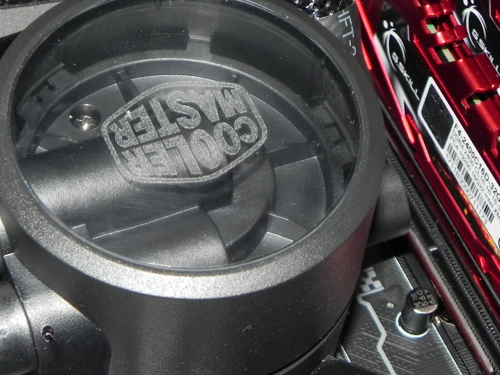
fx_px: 1560
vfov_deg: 13.6
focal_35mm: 108
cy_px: 330
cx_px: 140
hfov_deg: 18.1
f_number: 3.5
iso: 160
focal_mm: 10.3
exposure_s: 1/30
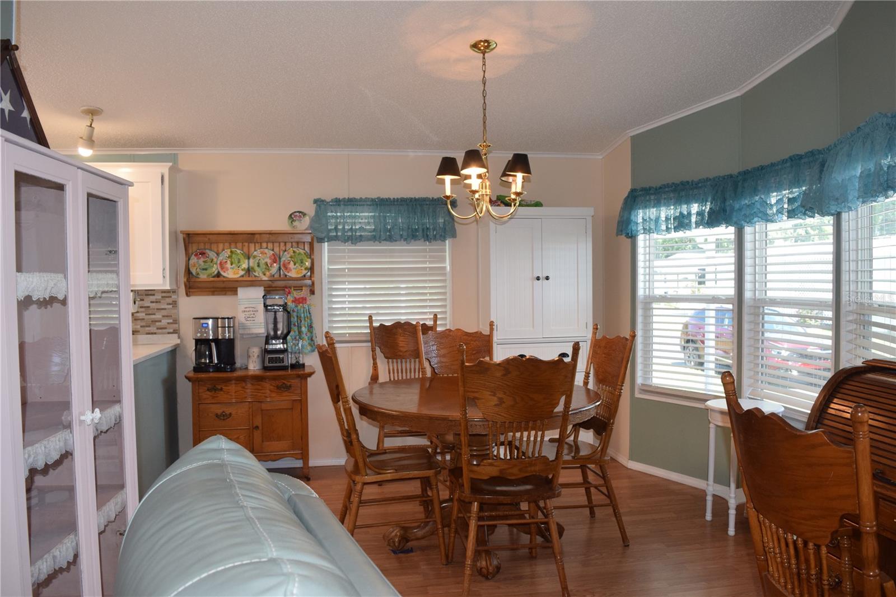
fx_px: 672
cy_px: 298
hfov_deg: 67.4
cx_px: 448
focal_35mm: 27
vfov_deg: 47.9
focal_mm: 18
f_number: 5.6
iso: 800
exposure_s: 1/125
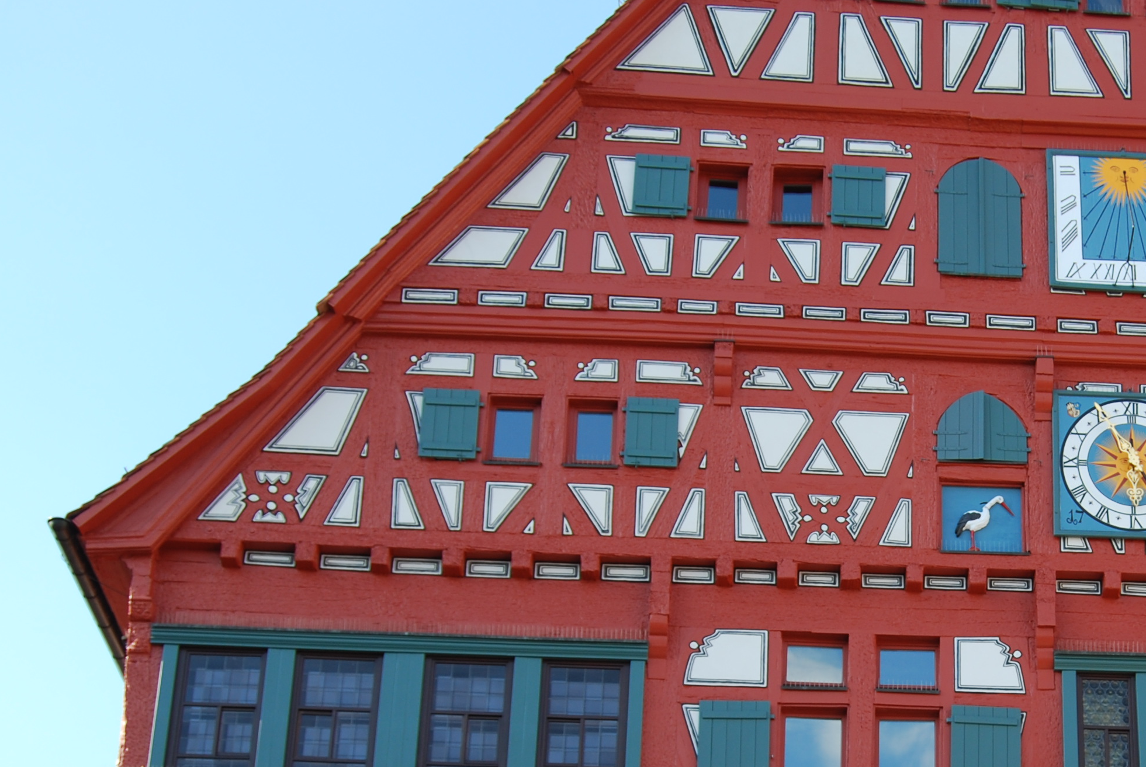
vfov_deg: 17.6
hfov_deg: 25.5
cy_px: 651
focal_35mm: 77
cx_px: 1026
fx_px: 2454
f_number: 6.3
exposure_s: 1/160
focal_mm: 26
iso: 100
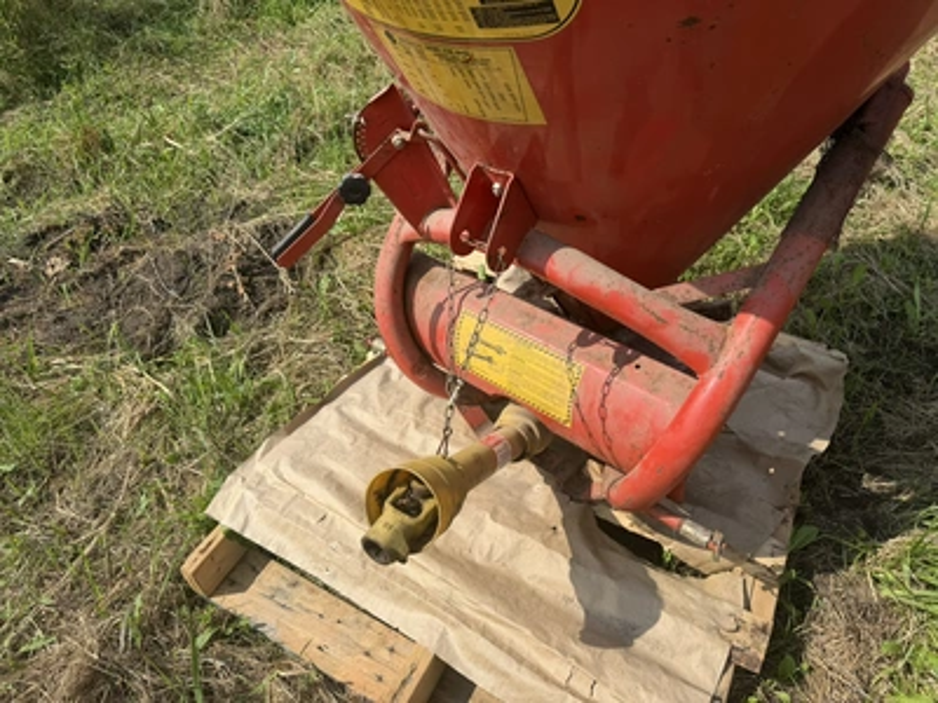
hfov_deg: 71.6
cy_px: 352
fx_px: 650
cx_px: 469
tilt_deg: -38.0
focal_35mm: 24
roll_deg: +8.4
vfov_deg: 56.8
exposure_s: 1/4405
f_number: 1.78
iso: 80
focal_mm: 6.76
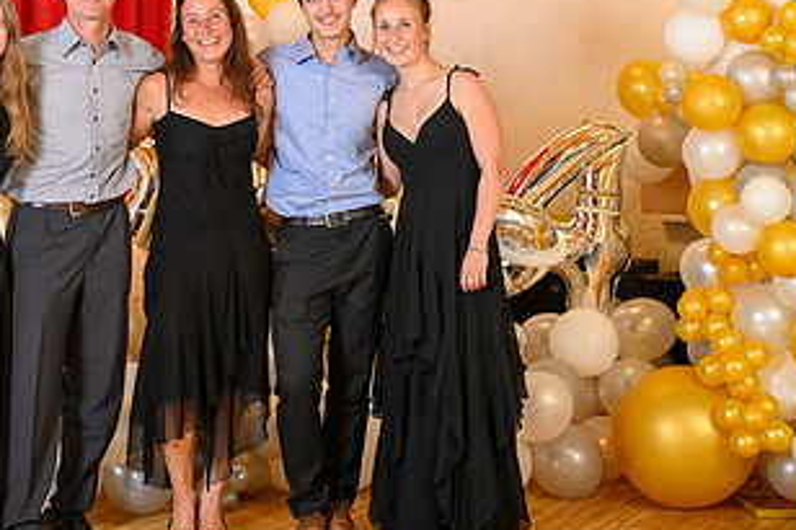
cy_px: 150
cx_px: 253
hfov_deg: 30.3
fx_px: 1458
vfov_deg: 20.5
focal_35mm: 66
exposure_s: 1/100
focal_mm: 35
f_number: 3.5
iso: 1250
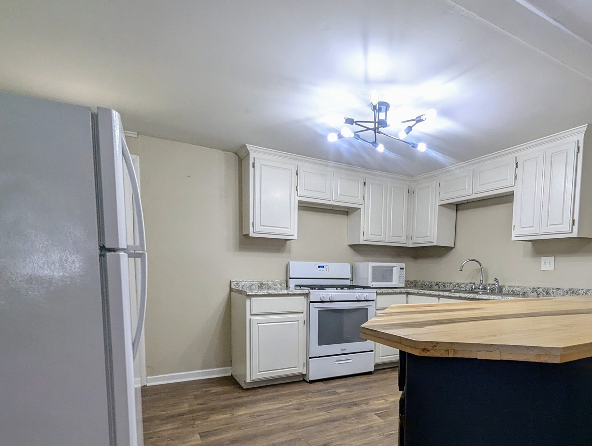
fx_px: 325
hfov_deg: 83.6
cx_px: 354
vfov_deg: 67.1
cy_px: 294
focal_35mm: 19
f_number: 2.2
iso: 75
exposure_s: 1/120
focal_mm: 1.95
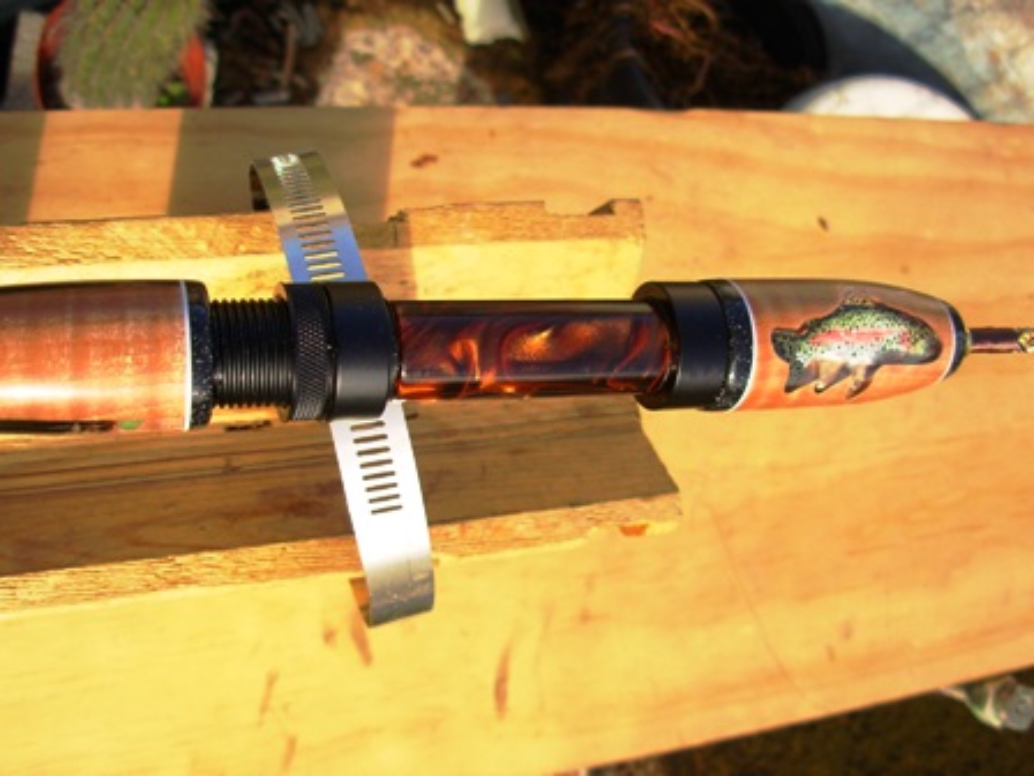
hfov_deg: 49.0
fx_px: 1135
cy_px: 388
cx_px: 517
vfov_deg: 37.7
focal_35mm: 38
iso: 50
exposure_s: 1/395
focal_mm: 6.3
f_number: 2.9
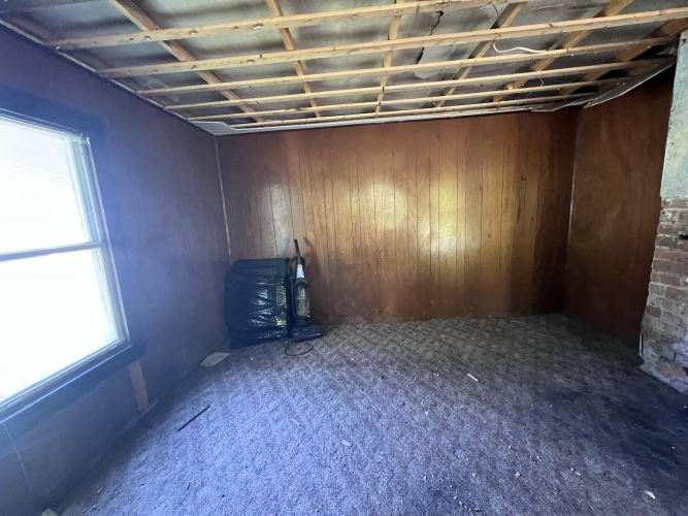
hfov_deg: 106.2
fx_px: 258
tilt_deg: -9.6
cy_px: 258
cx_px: 344
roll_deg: +3.8
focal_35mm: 13
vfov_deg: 89.9
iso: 1000
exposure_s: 1/60
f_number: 1.8
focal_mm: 1.57
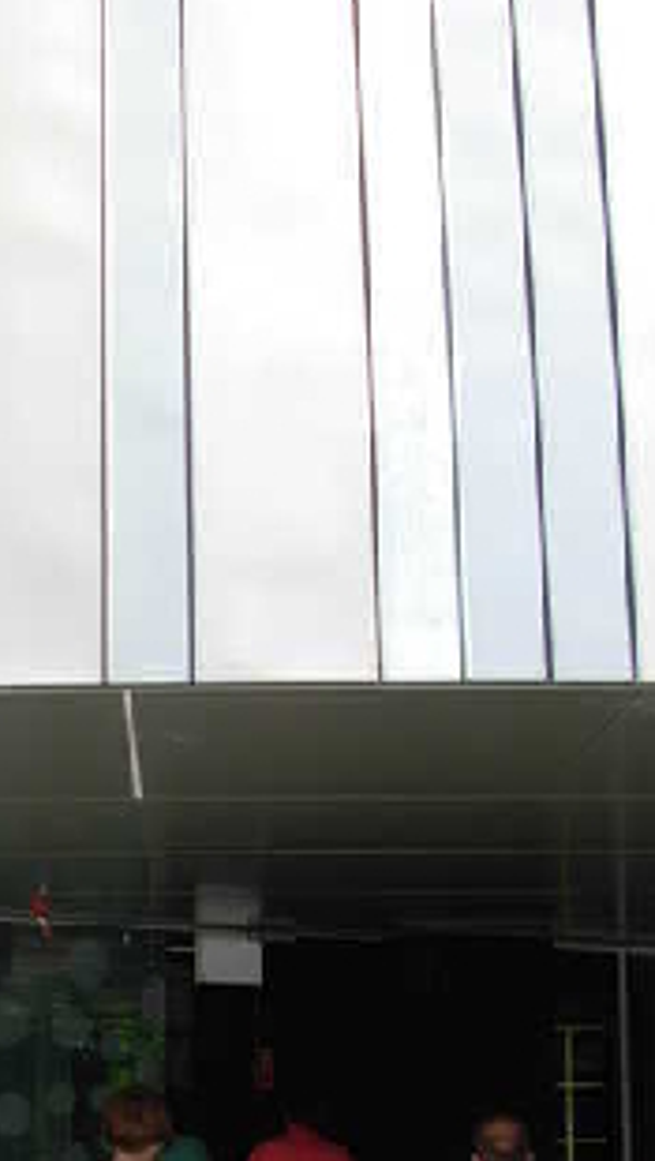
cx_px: 112
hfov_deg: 18.7
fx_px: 1971
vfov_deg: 32.2
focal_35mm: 64
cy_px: 880
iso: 79
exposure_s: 1/627
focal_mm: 6.3
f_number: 2.9
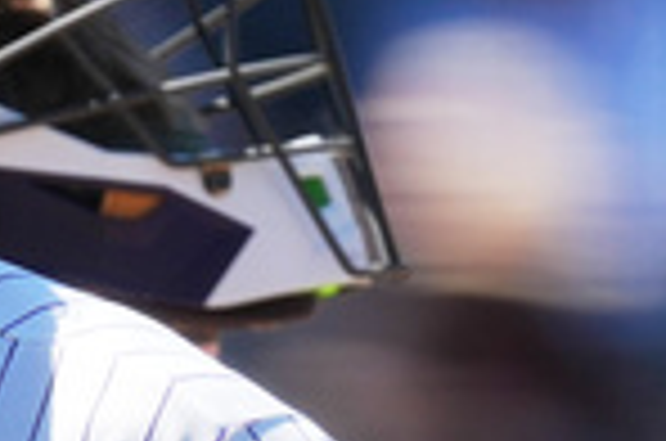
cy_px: 950
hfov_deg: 0.5
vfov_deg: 0.3
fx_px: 76794
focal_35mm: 4160
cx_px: -554
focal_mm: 600
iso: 400
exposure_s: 1/2500
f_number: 4
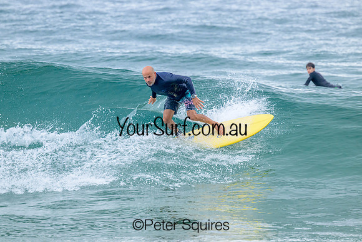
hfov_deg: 3.3
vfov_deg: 2.2
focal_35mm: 625
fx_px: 6282
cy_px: 121
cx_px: 181
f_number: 11
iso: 2200
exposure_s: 1/2000
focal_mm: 610
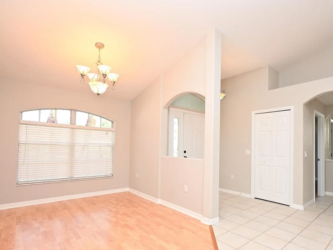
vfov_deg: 68.5
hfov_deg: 84.5
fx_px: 183
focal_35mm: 19
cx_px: 179
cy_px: 139
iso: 200
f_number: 4.5
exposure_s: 1/80
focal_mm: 14
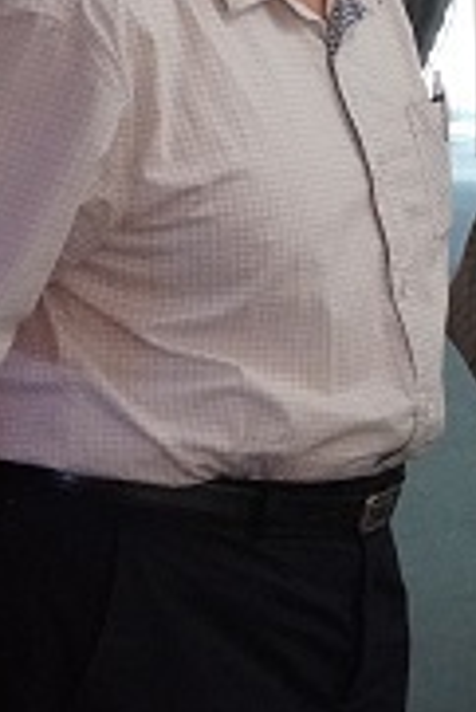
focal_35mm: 131
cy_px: 28
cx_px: 1345
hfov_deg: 8.9
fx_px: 2593
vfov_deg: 15.4
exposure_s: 1/125
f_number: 4
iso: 6400
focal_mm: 22
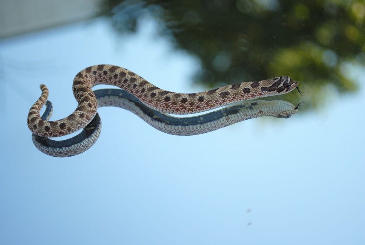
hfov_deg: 29.8
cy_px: 122
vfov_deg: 20.2
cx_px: 182
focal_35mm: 68
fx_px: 686
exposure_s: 1/320
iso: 200
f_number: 5.3
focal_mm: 45
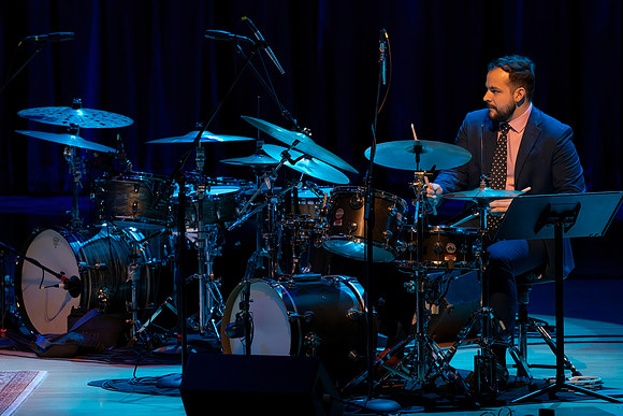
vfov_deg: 3.2
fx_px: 7439
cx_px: 249
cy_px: 241
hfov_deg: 4.8
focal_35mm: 430
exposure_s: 1/250
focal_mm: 339
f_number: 5.6
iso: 3200
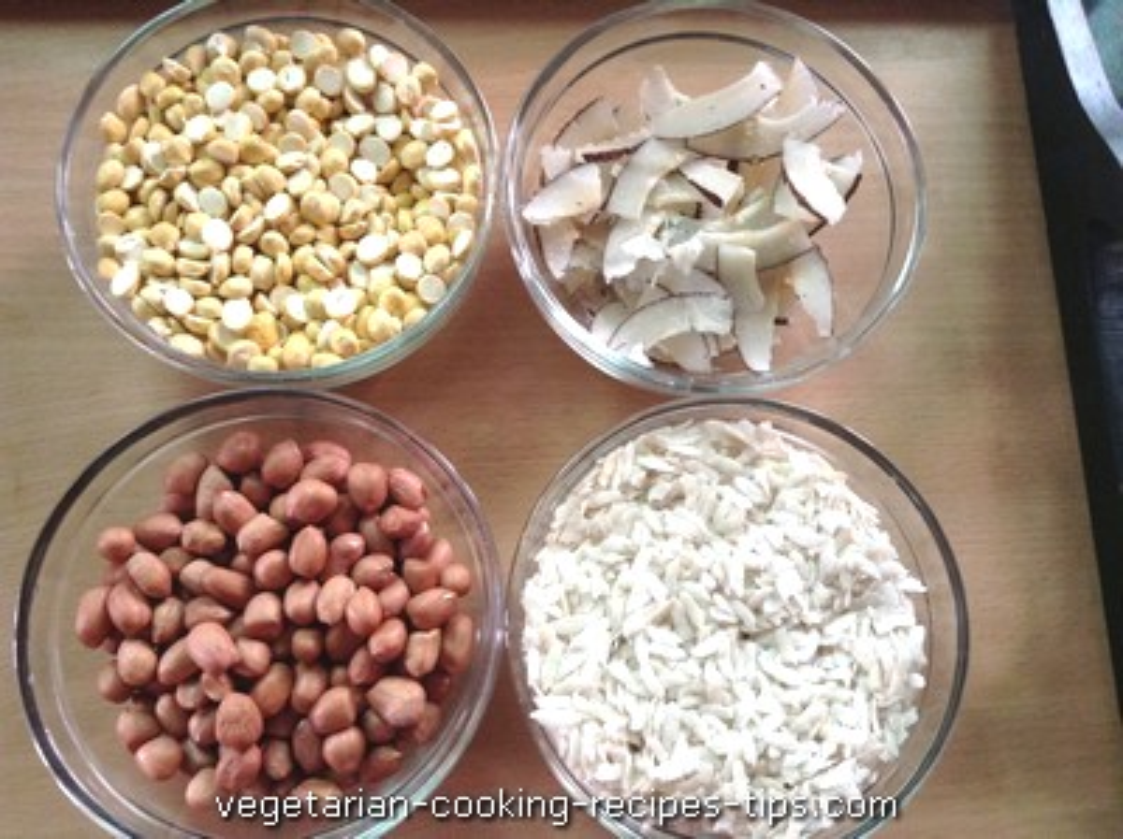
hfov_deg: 55.4
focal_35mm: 33
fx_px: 1069
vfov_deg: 42.9
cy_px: 420
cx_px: 562
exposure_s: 1/24
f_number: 2.4
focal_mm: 3.3
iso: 125
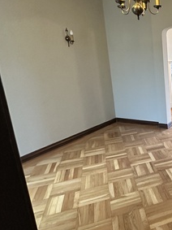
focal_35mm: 33
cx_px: 198
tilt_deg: -12.2
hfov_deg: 35.4
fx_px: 219
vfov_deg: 55.3
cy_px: 105
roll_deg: +1.1
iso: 250
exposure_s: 1/60
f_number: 2.2
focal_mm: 2.22
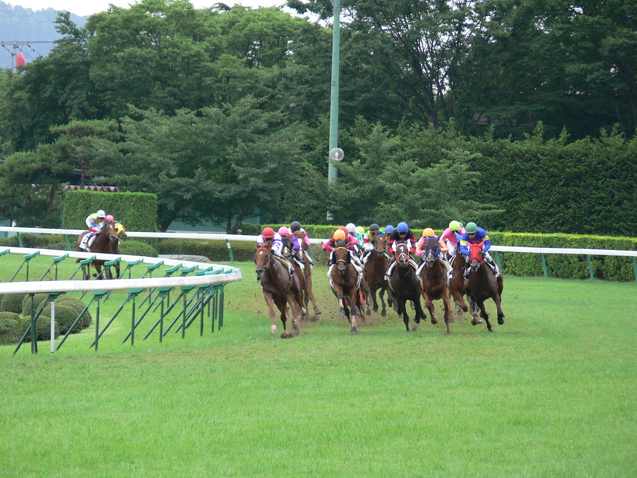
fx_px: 5245
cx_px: 318
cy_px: 239
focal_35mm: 285
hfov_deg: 7.0
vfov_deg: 5.2
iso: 80
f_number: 3.6
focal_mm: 60.3
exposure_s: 1/160
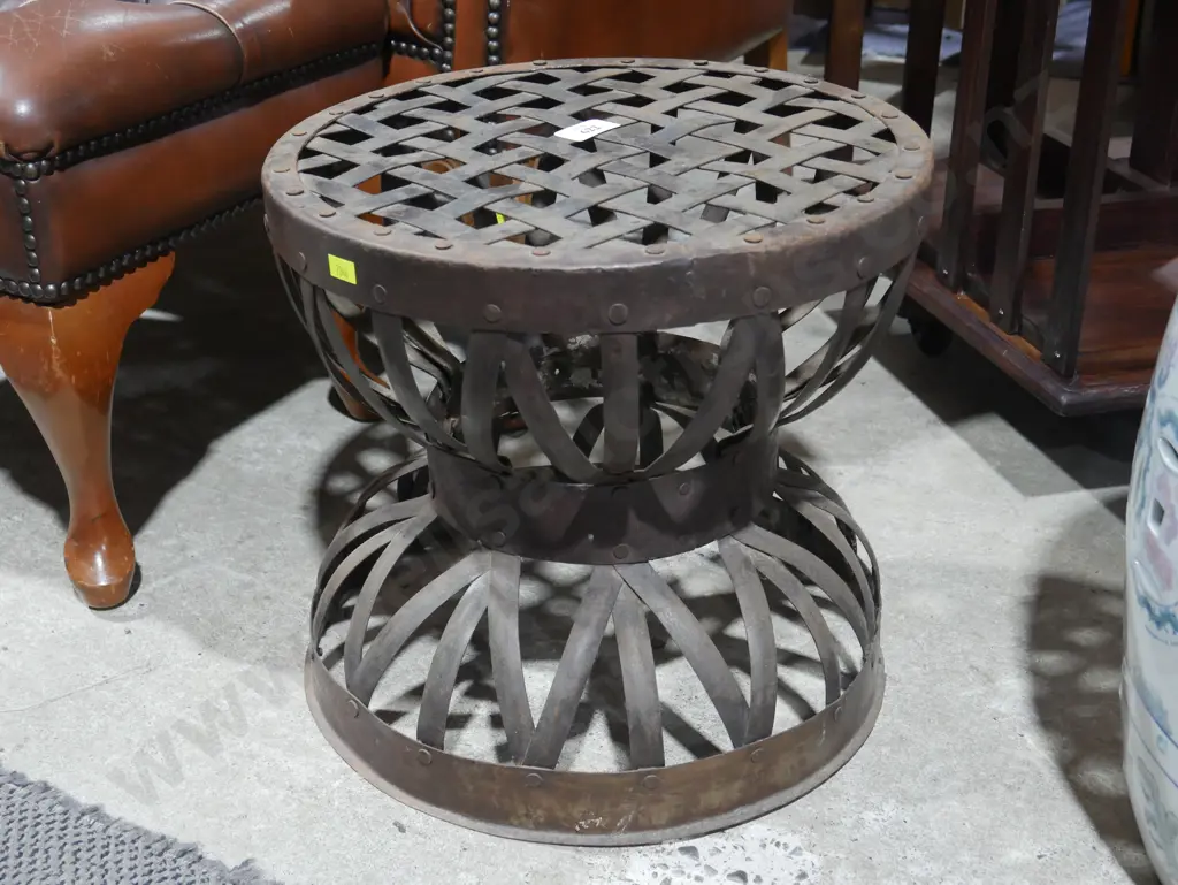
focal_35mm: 48
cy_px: 442
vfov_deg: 30.3
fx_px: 1634
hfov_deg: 39.6
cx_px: 589
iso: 1250
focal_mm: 24
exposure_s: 1/60
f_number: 5.2
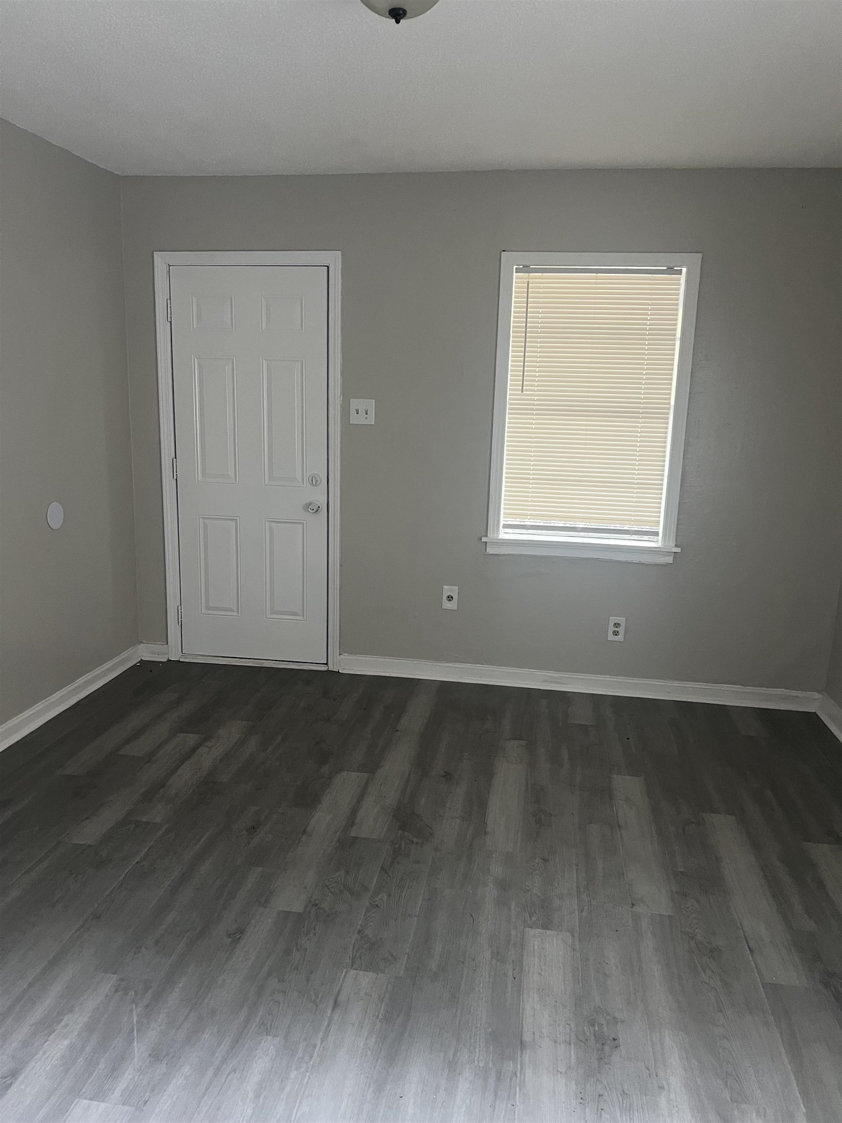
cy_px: 562
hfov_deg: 53.1
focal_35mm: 26
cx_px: 421
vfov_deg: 67.3
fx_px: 843
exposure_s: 1/60
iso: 500
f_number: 1.5
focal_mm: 5.7
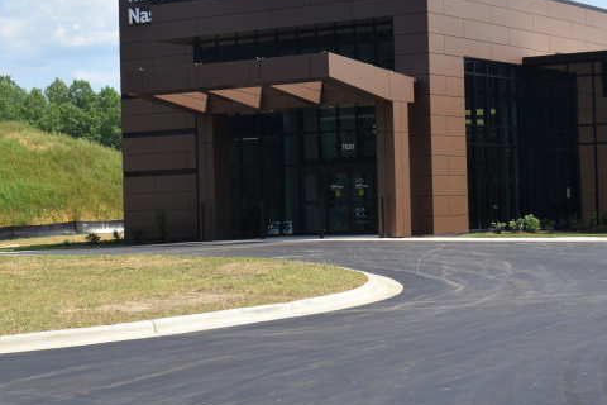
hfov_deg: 22.6
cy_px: 182
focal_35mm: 90
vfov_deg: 15.2
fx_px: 1517
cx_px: 354
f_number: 9
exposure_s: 1/320
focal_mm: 36
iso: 200
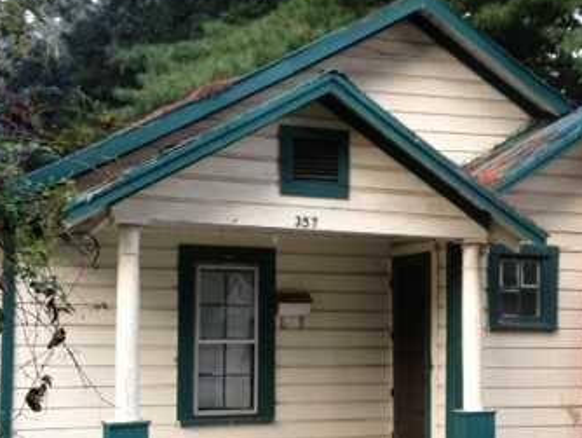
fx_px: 1127
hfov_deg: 28.8
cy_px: 309
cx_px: 366
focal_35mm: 67
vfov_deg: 21.8
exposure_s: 1/40
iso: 64
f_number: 2.4
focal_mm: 4.28
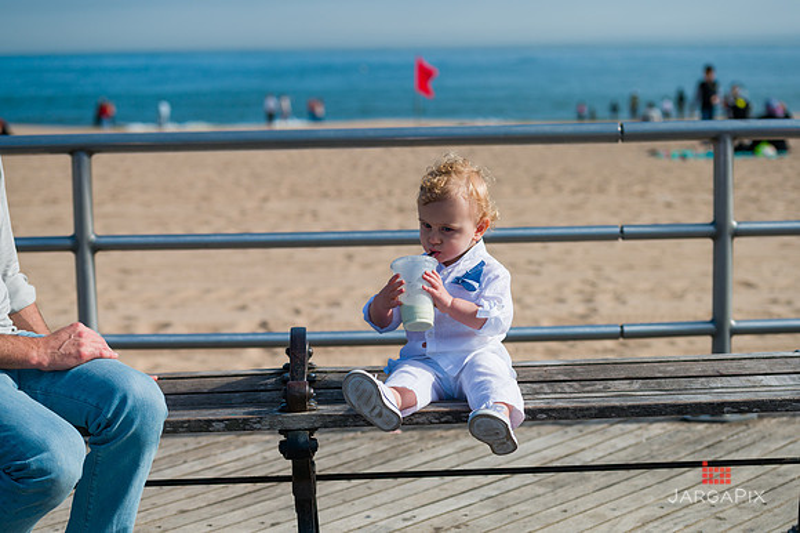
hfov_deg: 26.0
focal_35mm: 78
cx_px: 400
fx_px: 1732
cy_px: 266
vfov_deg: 17.5
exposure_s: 1/4000
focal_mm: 78
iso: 200
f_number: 4
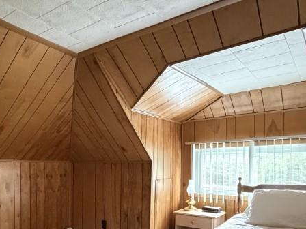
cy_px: 174
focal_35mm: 32
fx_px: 283
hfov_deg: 54.2
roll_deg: +0.9
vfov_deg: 42.7
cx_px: 77
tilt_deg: -1.5
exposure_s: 1/60
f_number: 2.2
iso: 1000
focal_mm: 2.22
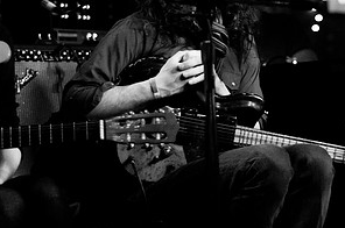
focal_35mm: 147
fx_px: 1406
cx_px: 256
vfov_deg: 9.3
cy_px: 37
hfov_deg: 13.9
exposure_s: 1/60
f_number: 1.8
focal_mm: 50
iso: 1000
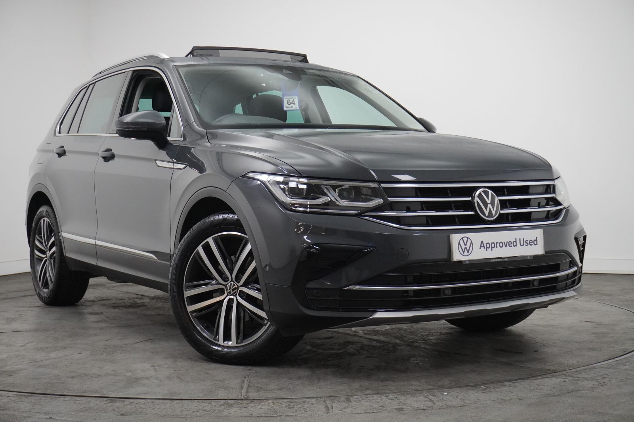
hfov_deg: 36.9
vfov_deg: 25.0
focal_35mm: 54
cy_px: 211
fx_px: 950
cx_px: 317
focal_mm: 36
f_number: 5.6
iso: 2500
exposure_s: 1/200
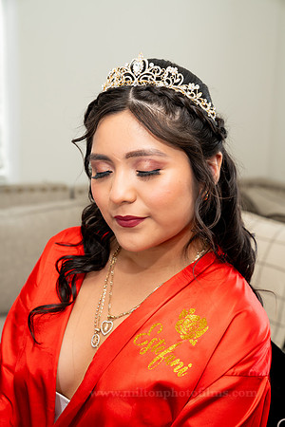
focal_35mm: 70
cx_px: 142
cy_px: 214
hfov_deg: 19.5
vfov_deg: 28.8
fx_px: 831
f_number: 5.6
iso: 500
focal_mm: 70
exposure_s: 1/80
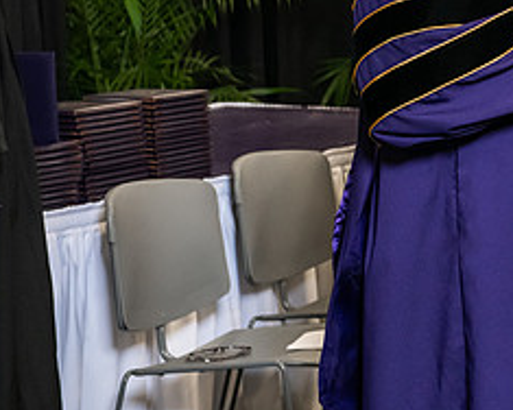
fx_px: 2323
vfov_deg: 10.0
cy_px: -1
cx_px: 627
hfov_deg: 12.3
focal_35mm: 153
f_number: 5
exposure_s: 1/200
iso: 2500
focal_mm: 66
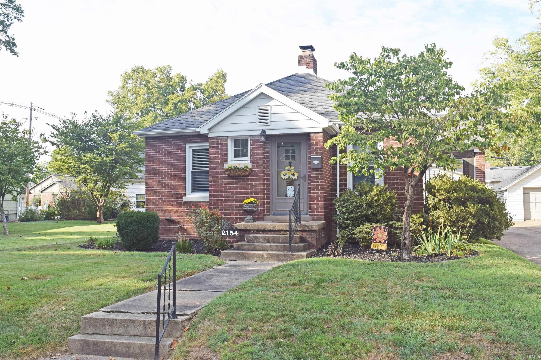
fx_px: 518
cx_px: 270
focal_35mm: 34
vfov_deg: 38.4
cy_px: 180
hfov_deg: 55.1
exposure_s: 1/200
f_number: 7.1
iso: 100
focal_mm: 23
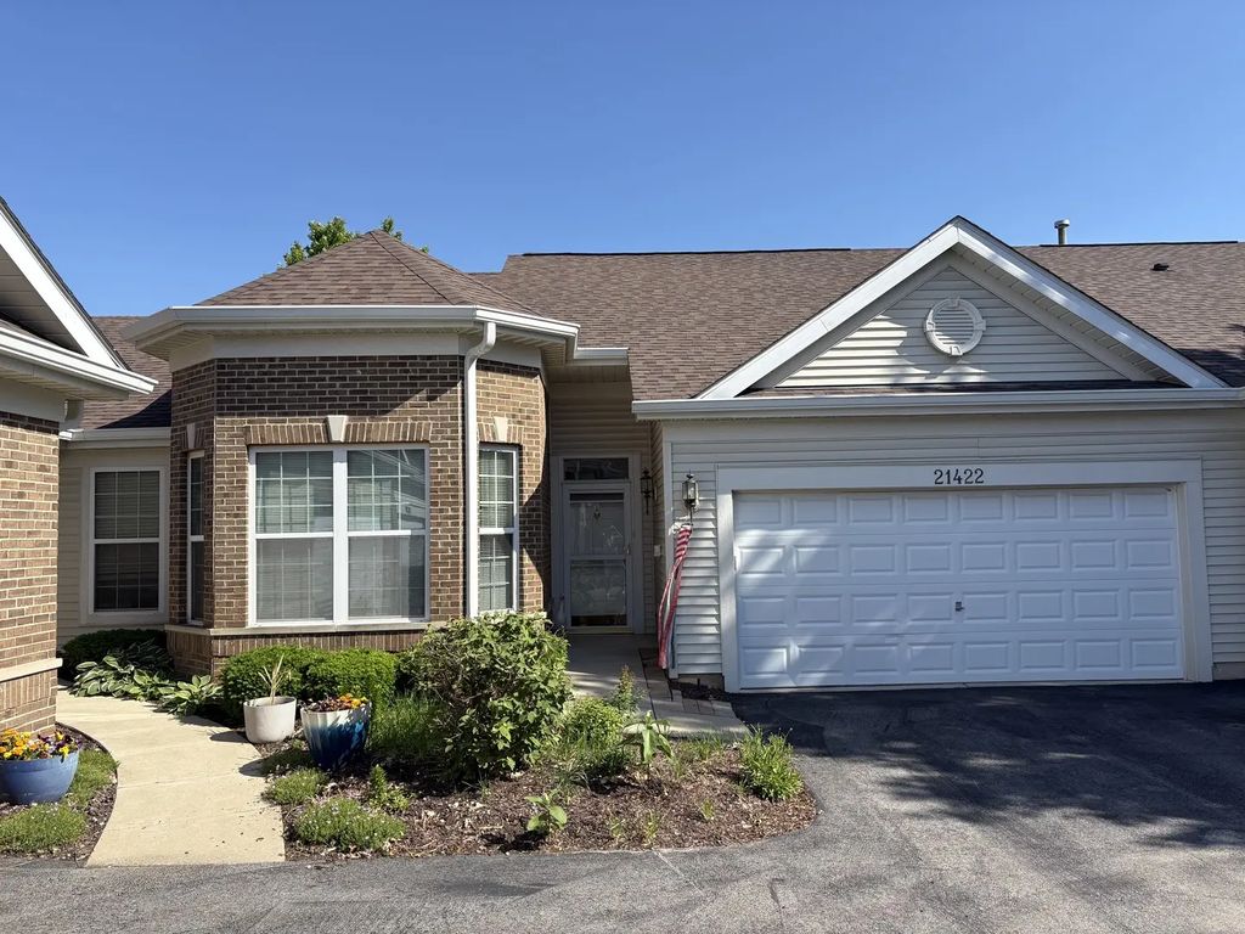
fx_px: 935
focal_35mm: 26
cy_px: 467
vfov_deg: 53.1
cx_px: 622
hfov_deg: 67.3
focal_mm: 5.96
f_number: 1.6
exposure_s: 1/2639
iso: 50
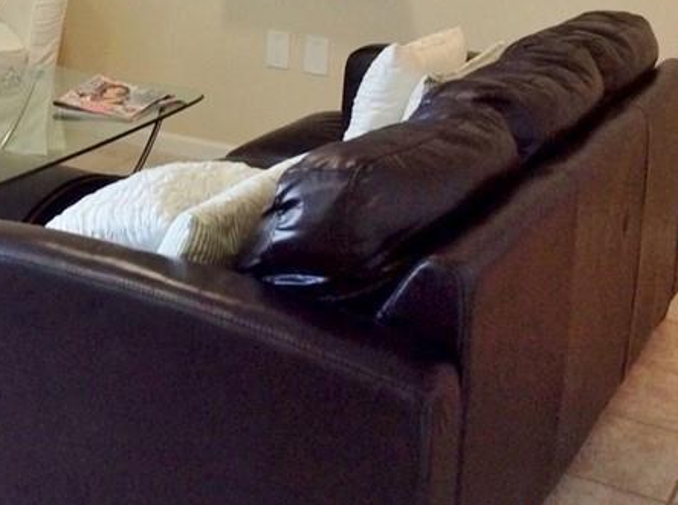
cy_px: -41
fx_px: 1446
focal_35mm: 74
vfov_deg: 19.1
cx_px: 32
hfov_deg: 25.3
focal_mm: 3.3
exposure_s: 1/24
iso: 50
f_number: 2.4
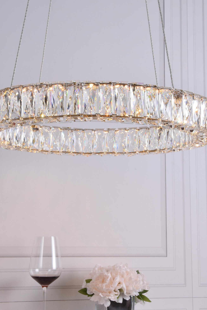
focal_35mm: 74
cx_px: 95
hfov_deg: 18.4
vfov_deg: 27.3
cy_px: 135
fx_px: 638
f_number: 20
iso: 320
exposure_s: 1/30
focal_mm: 48
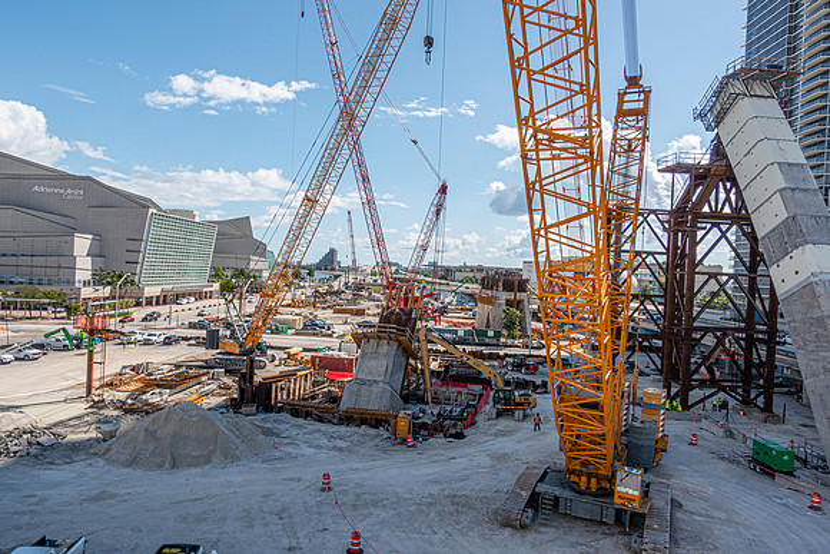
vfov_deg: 53.2
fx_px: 553
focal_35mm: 24
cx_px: 415
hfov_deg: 73.7
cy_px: 277
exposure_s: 1/125
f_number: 4.5
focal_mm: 8.8
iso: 125
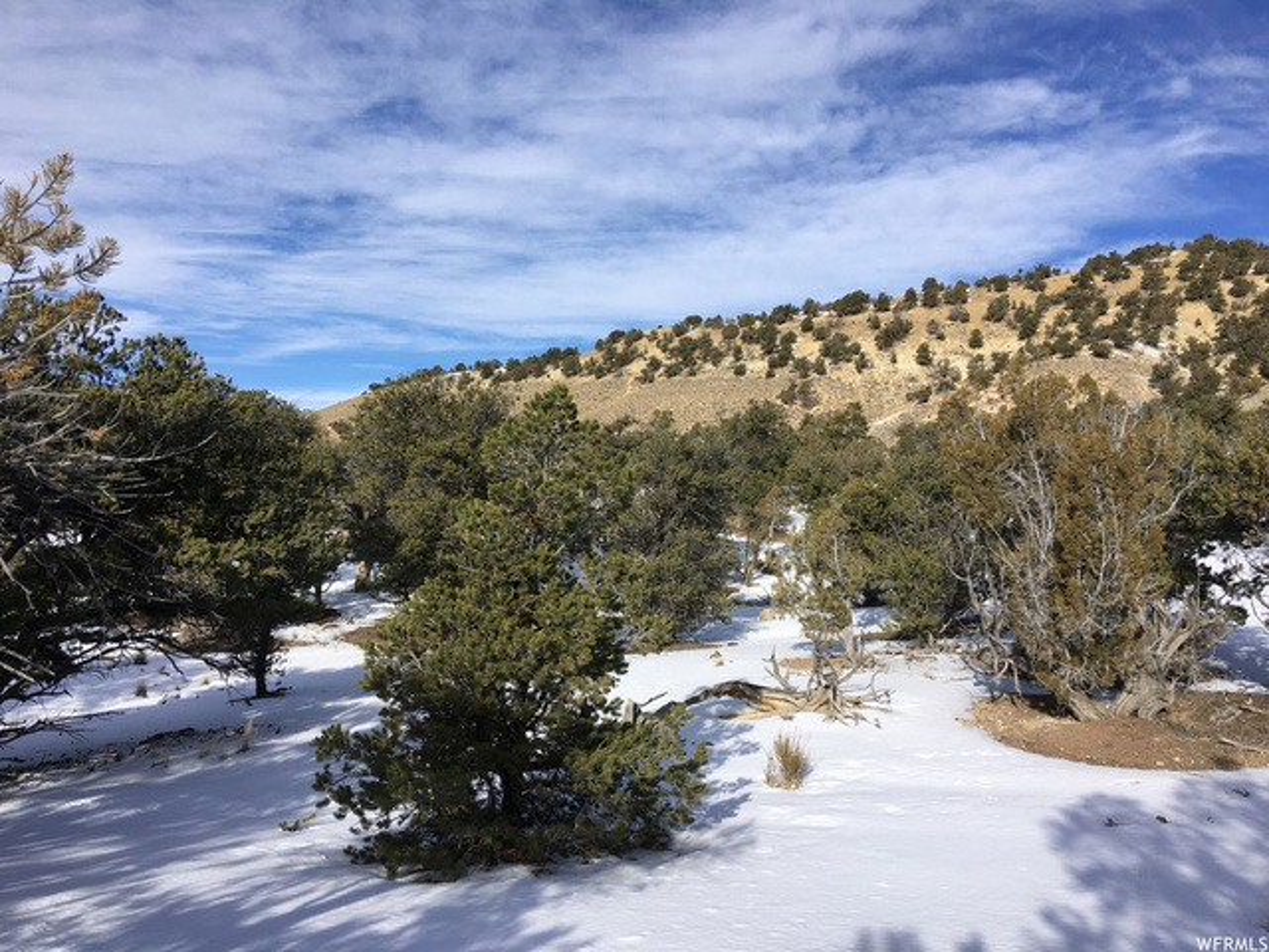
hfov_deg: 61.7
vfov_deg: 48.2
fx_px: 1063
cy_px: 476
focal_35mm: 29
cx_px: 634
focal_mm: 4.15
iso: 25
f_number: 2.2
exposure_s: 1/1709
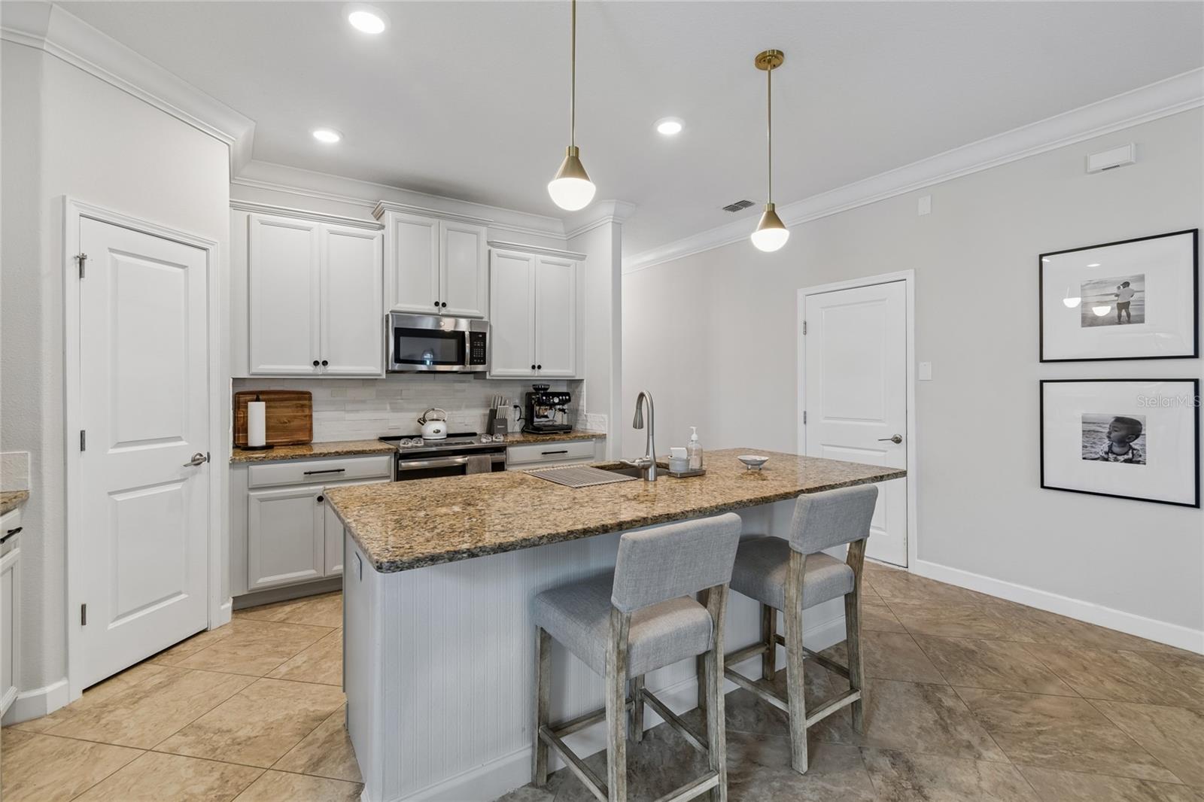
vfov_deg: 77.3
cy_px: 401
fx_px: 502
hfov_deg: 100.4
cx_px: 602
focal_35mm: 15
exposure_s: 1/3.33
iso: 100
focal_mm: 10
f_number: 7.1
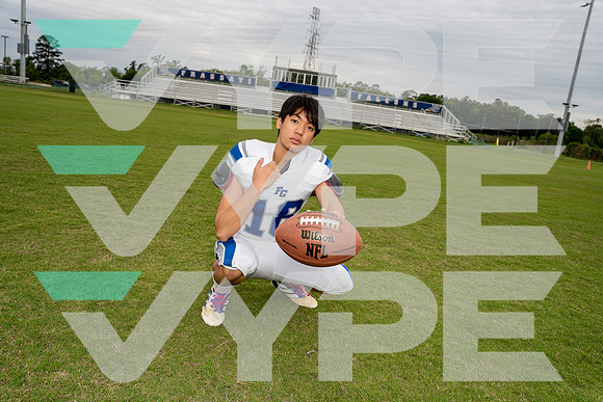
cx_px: 302
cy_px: 201
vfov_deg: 48.0
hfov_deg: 67.4
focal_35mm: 27
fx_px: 452
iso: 200
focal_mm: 27
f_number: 5
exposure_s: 1/250
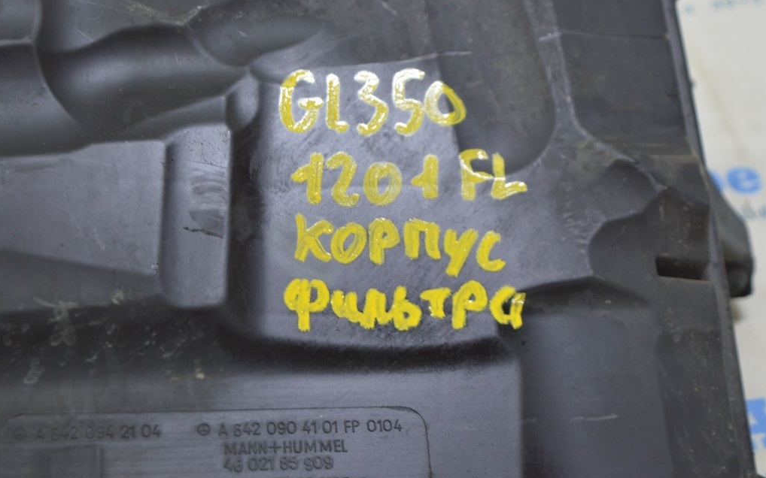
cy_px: 230
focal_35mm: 85
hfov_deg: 24.5
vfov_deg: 15.4
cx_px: 382
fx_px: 1764
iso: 400
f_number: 5.6
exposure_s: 1/20
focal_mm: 55
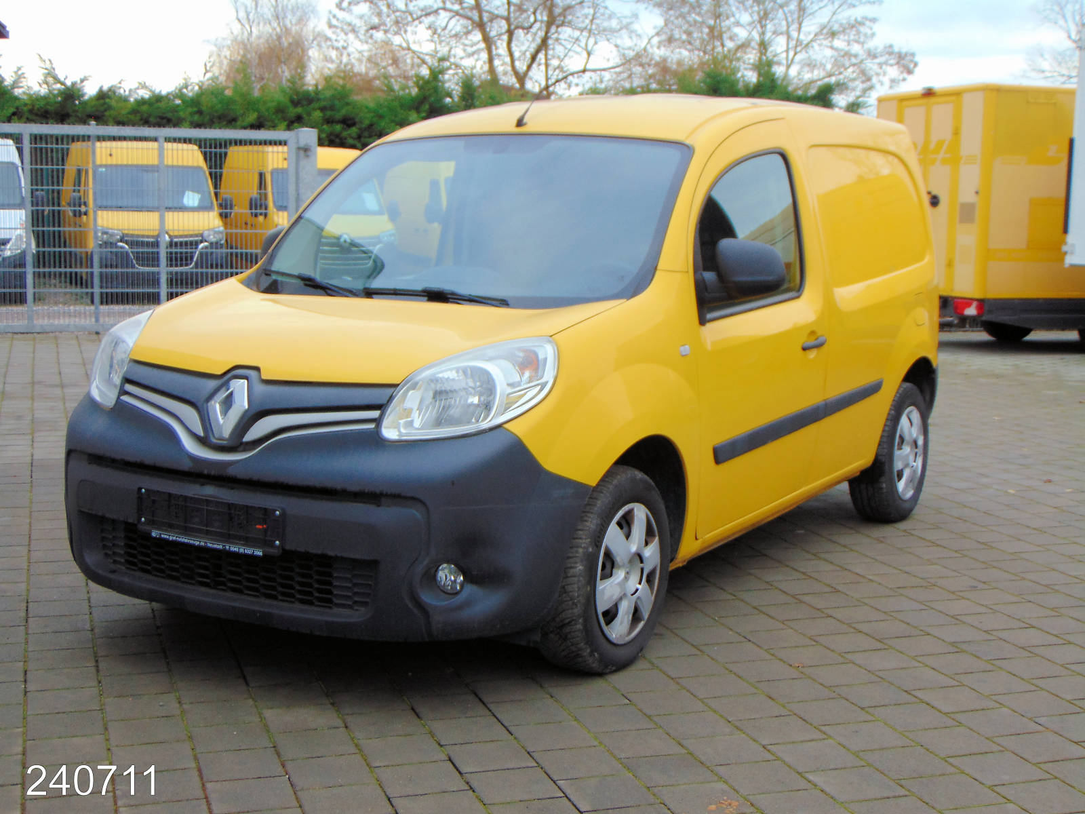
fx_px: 1567
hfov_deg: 38.2
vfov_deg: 29.1
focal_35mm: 50
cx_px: 542
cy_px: 407
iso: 80
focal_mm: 9
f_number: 3.5
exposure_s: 1/50
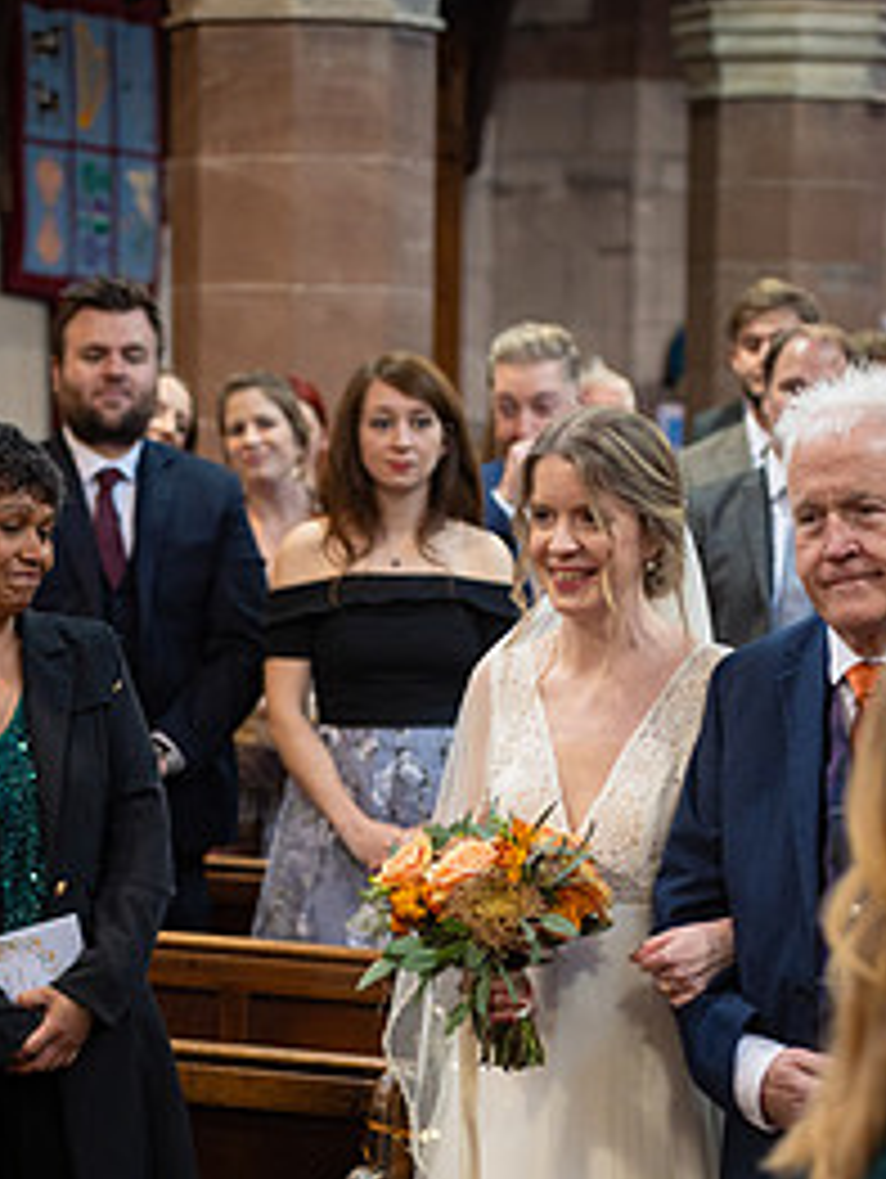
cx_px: 479
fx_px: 5724
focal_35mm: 168
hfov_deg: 8.9
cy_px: 1008
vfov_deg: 11.7
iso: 1600
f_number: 2.8
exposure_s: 1/160
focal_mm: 102
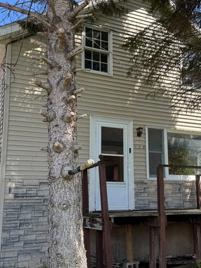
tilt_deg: +10.1
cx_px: 127
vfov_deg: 45.7
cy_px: 145
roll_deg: +1.2
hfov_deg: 34.9
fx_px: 317
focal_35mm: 41
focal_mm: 6.76
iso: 80
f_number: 1.78
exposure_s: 1/1059
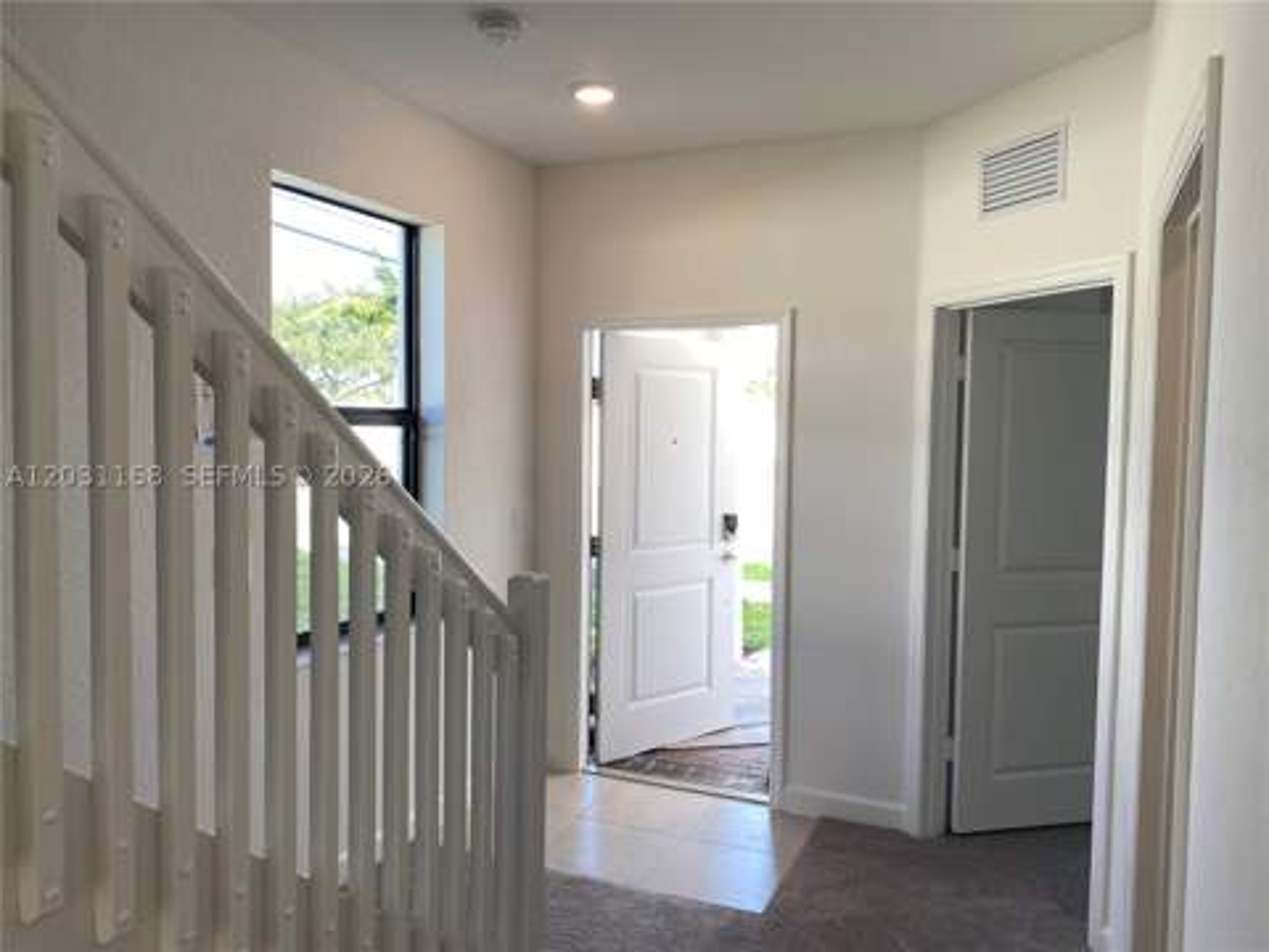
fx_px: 953
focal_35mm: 26
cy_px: 476
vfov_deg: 53.1
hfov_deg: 67.3
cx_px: 634
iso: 32
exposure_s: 1/120
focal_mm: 4.25
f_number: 1.8
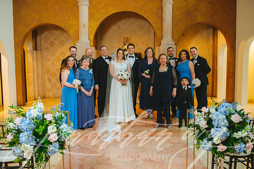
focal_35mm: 30
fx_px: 212
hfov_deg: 62.0
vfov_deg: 43.6
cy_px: 84
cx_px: 127
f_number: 4
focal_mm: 30
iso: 4000
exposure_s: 1/160
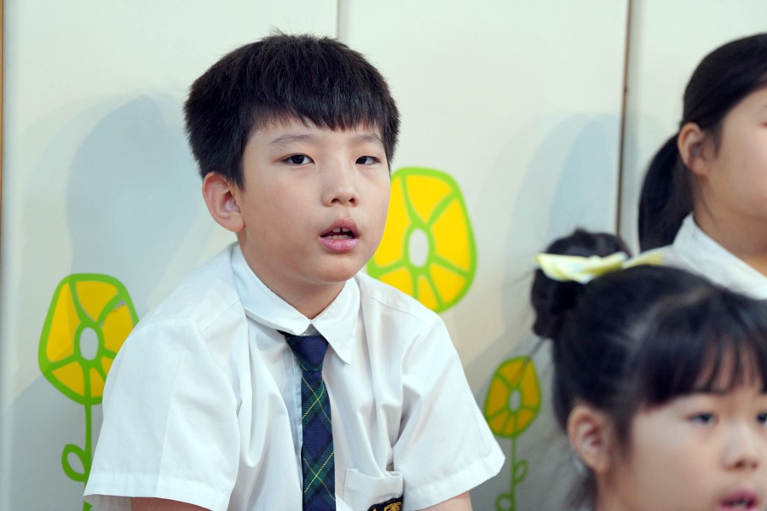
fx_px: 4261
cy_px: 256
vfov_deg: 6.9
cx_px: 384
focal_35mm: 200
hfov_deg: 10.3
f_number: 4
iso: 2500
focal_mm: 200
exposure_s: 1/250
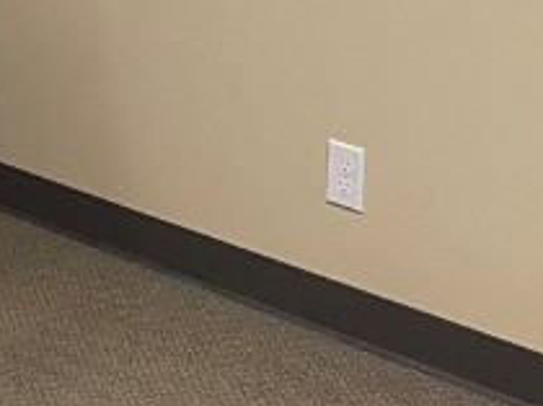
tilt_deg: -7.7
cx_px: -315
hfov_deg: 14.3
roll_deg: +0.6
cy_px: -228
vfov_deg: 11.1
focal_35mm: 127
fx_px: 1990
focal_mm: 4.2
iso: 160
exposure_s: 1/60
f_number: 1.6
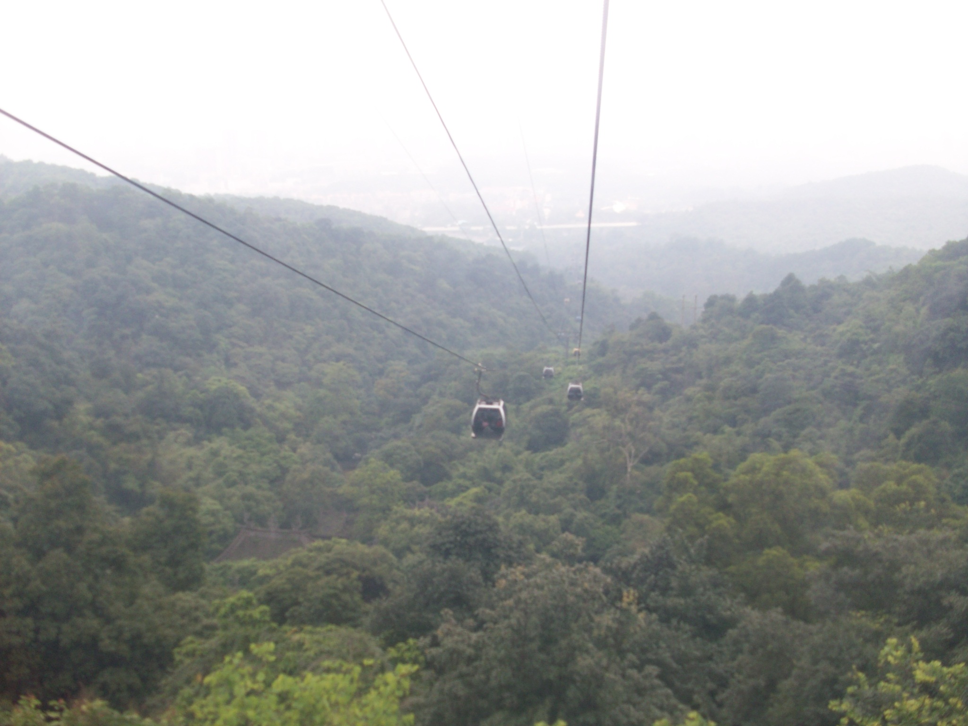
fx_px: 951
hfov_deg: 54.0
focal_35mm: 34
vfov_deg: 41.8
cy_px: 363
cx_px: 484
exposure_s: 1/175
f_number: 2.8
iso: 64
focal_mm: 5.7
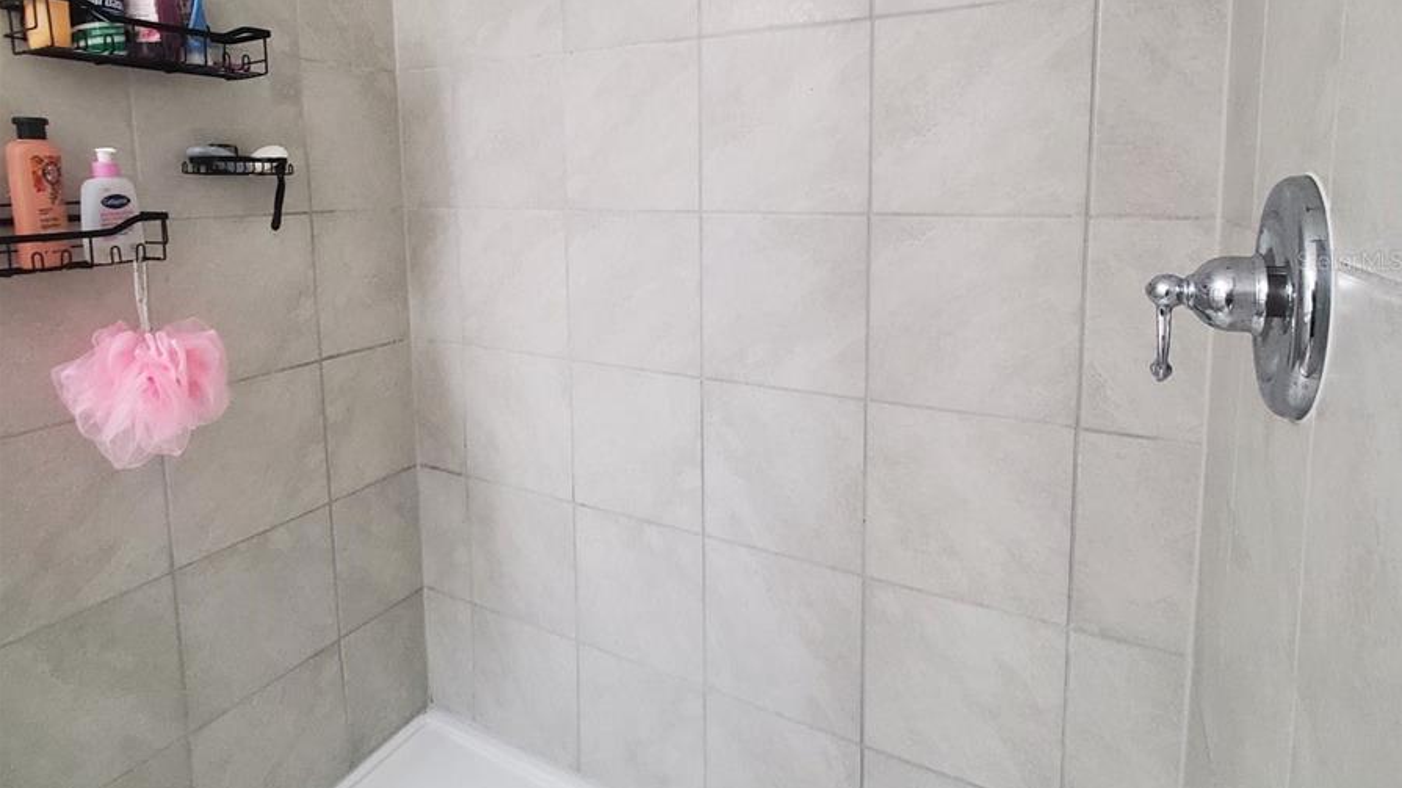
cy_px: 260
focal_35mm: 19
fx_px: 706
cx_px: 703
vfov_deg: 57.0
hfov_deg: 89.6
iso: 500
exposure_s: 1/30
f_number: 2.2
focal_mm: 1.8
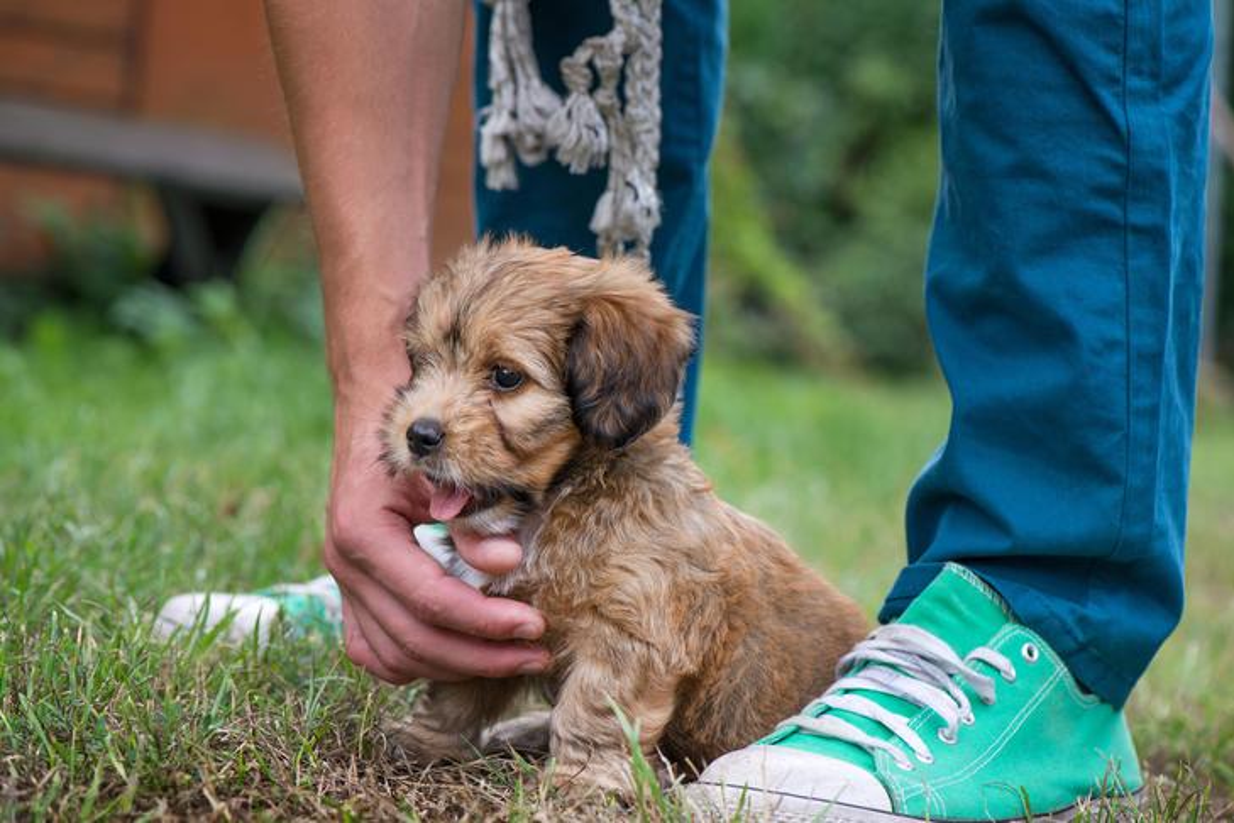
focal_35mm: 105
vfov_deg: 13.0
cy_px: 412
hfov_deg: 19.5
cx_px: 617
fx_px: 3599
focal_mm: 105
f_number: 6.7
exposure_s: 1/350
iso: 160
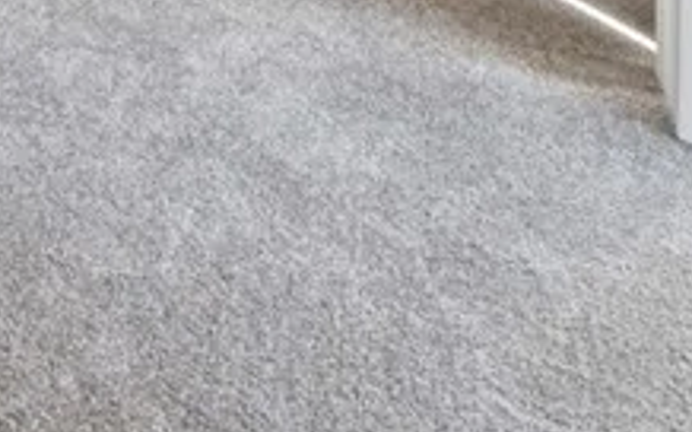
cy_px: -557
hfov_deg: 23.0
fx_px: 1263
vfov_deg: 14.3
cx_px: -416
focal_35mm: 67
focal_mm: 14
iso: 100
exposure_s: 1/2.5
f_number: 9
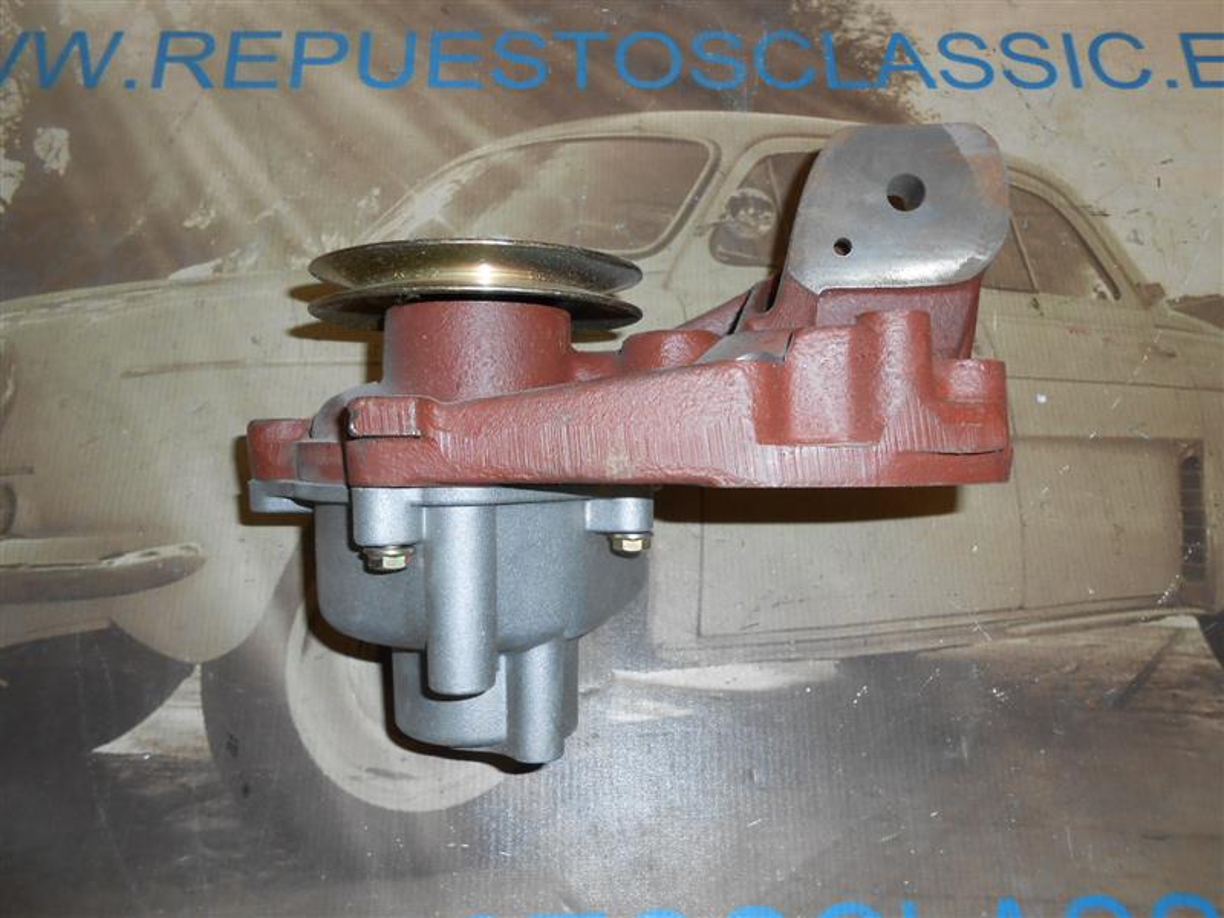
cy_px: 459
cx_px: 612
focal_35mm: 26
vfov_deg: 53.1
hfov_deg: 67.3
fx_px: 919
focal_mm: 4.6
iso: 80
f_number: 3.5
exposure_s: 1/25
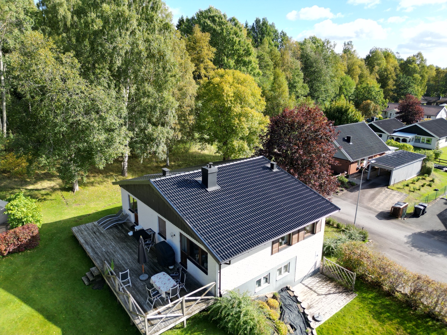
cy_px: 168
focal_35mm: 24
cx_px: 224
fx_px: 310
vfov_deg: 56.8
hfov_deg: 71.6
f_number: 1.7
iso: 100
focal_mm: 6.72
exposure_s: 1/1250
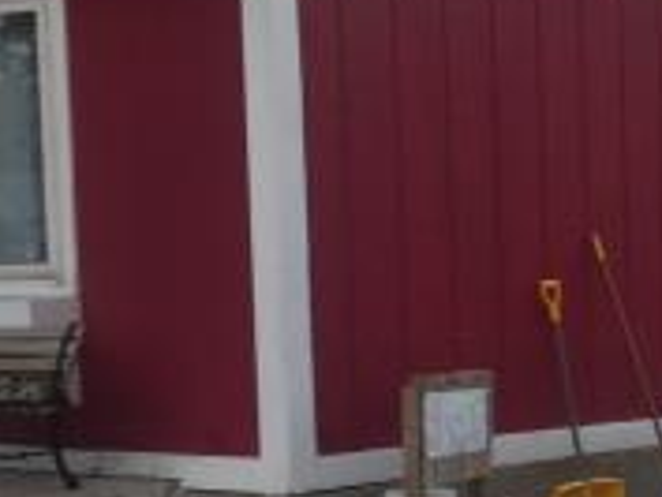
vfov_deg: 14.1
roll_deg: -0.3
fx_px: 2009
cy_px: 362
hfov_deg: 16.8
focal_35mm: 105
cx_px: 1014
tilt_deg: -4.8
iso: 32
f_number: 2.2
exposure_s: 1/159
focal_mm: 4.15
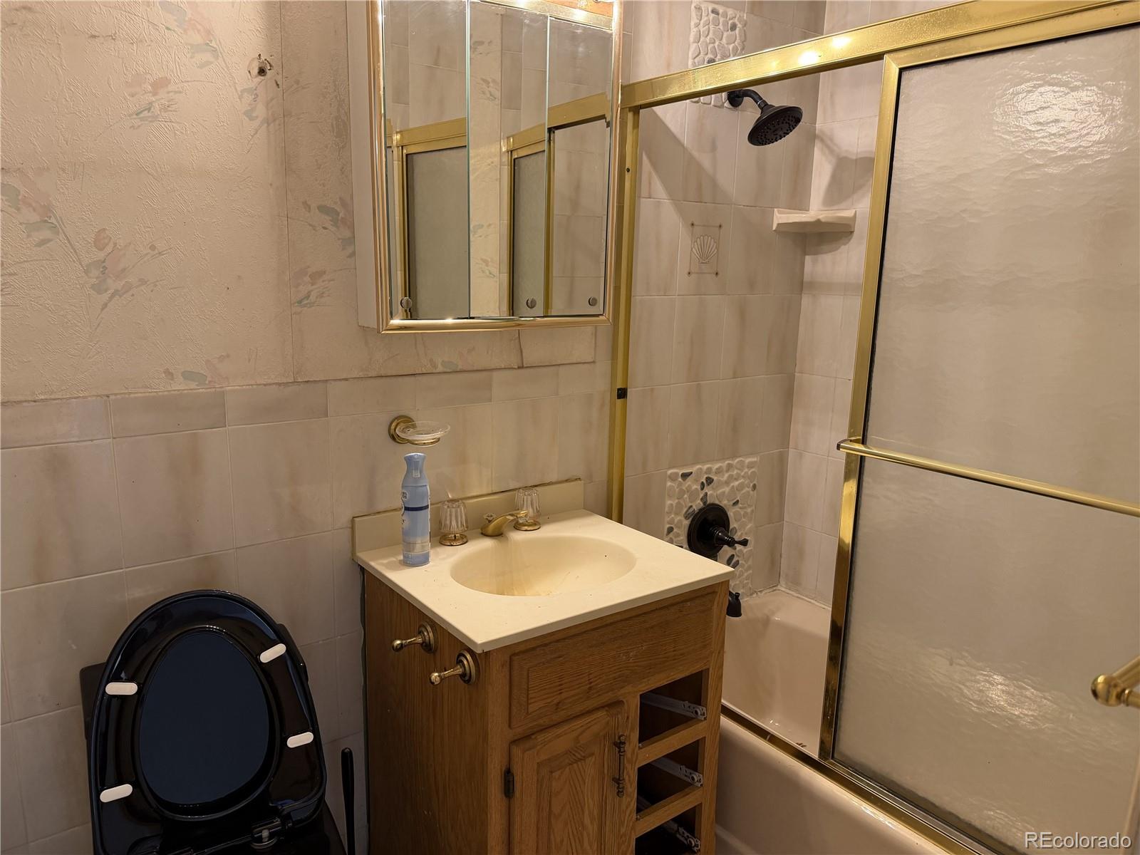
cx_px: 570
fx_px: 790
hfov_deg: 71.6
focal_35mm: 24
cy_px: 428
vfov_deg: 56.8
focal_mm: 6.76
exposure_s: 1/91
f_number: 1.78
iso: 200
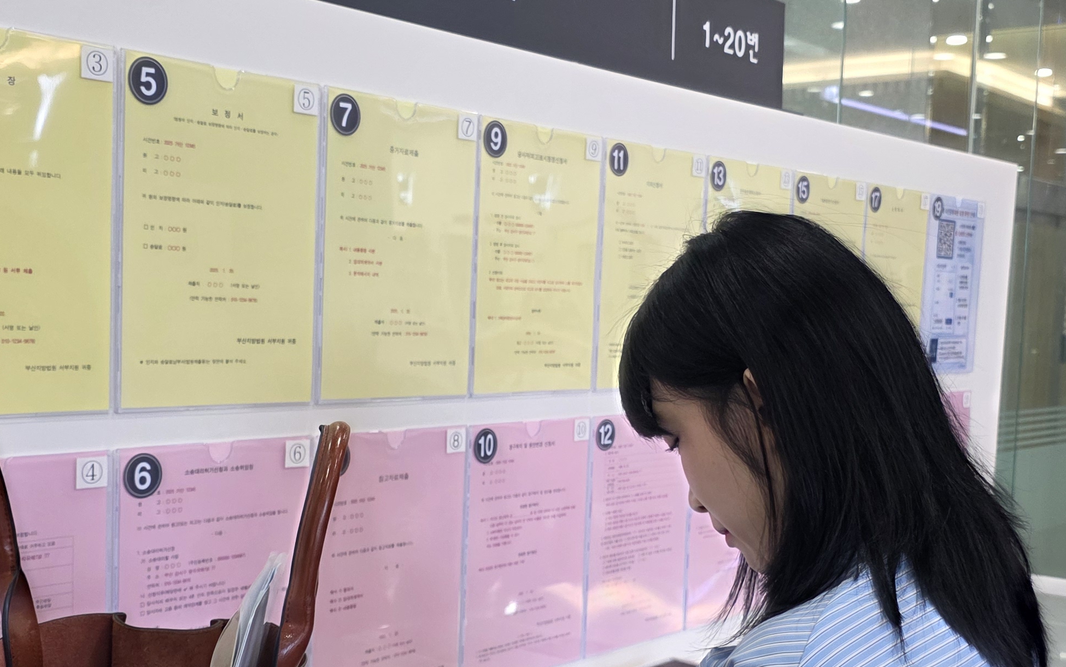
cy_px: 451
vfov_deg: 25.7
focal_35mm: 50
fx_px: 1453
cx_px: 562
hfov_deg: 40.3
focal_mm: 6.3
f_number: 1.7
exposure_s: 1/120
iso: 250
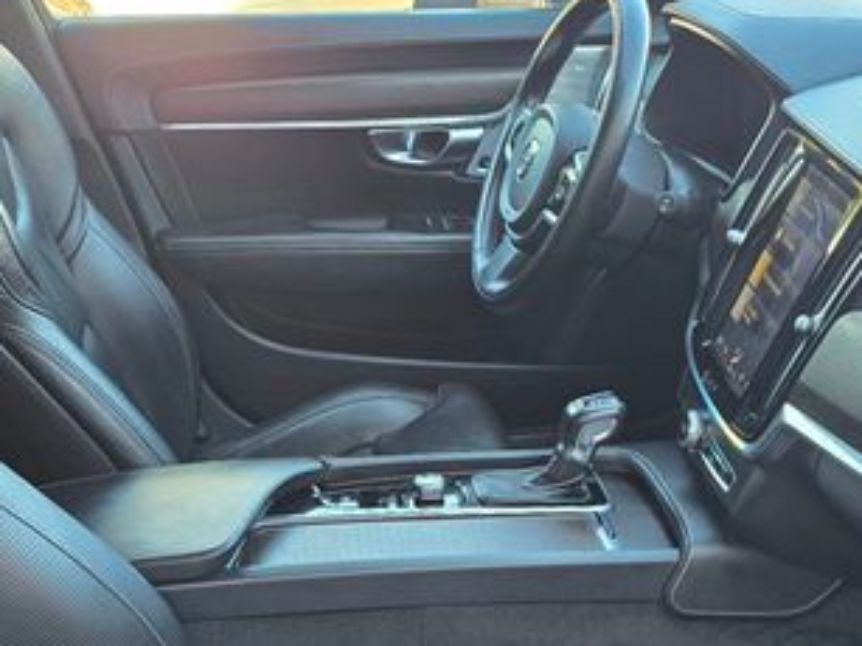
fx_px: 1195
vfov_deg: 28.5
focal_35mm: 48
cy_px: 632
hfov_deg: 39.7
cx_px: 404
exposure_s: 1/120
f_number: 1.7
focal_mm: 6.3
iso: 160
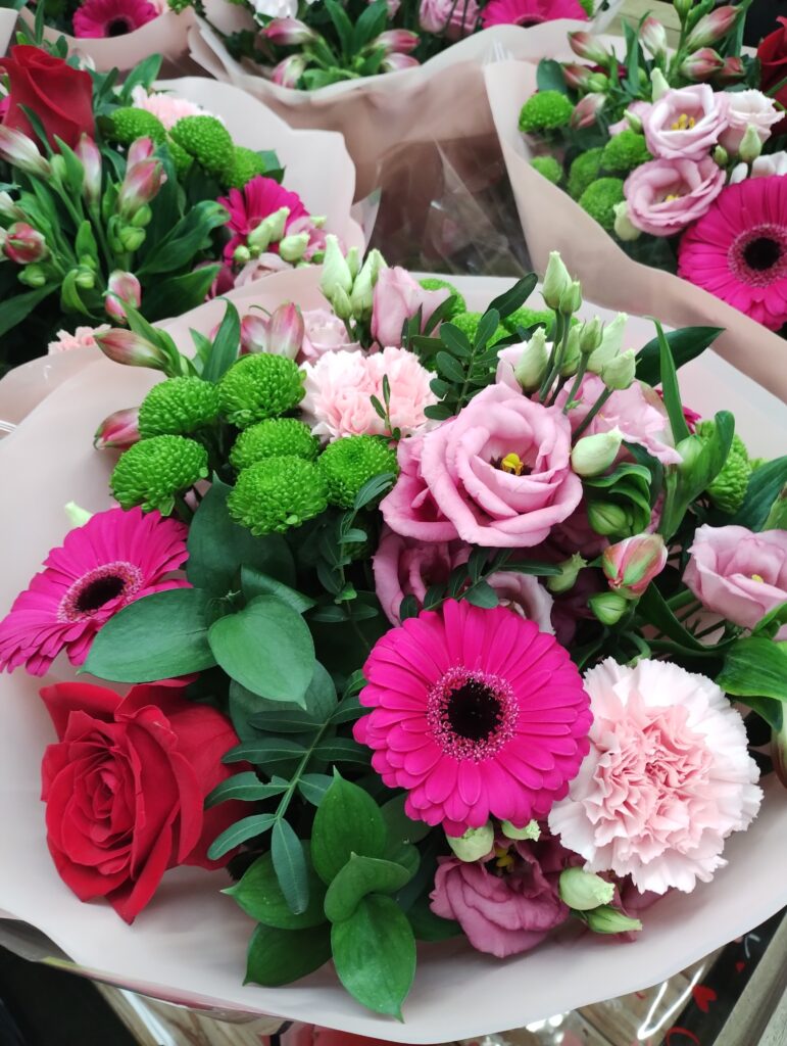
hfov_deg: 49.9
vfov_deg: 63.4
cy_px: 523
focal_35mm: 28
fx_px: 847
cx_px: 394
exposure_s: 1/33.3
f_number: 1.8
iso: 878
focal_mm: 4.27
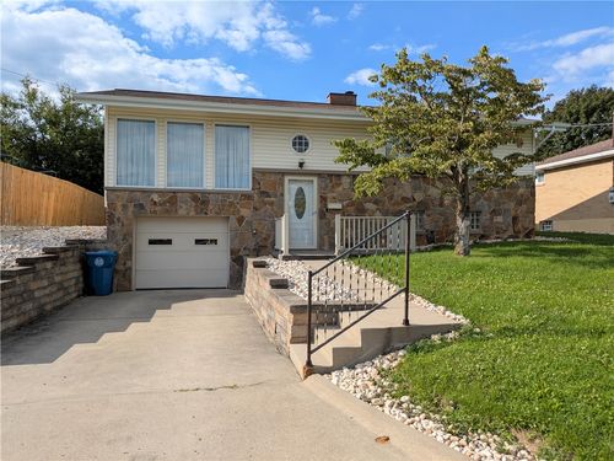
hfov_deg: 69.4
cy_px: 230
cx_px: 307
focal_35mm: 25
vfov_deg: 54.9
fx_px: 443
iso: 46
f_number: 1.89
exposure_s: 1/2222
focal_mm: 5.43
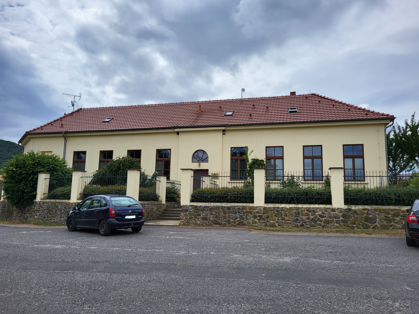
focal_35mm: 26
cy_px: 157
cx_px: 210
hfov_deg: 67.3
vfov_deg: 53.1
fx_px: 315
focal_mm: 5.4
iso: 40
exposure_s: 1/5000
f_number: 1.8
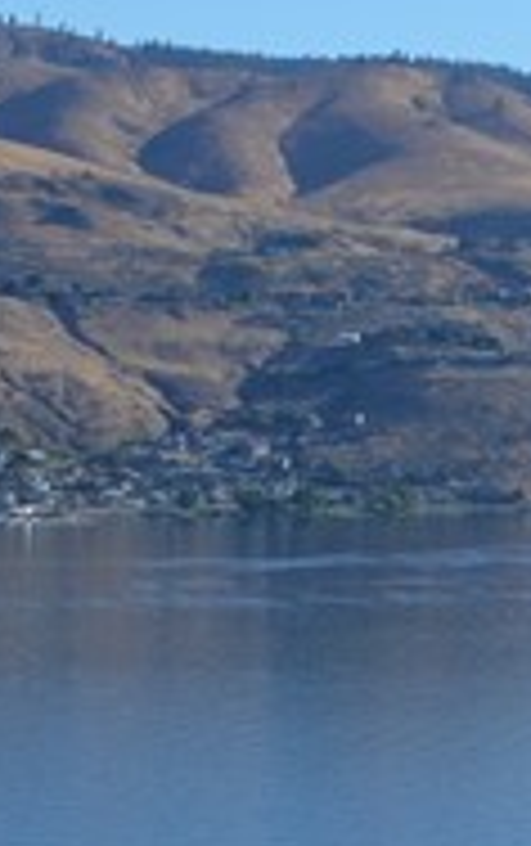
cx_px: 1775
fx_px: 4894
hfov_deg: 5.7
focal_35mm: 212
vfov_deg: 9.8
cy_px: 70
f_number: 8
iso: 100
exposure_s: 1/250
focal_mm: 24
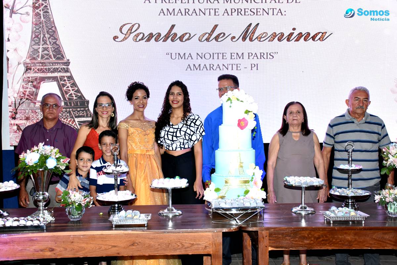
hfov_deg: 41.1
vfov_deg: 28.1
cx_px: 198
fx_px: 529
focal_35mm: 48
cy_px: 132
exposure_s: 1/80
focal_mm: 32
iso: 1600
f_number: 4
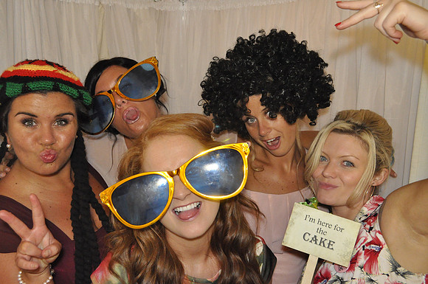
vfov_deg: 39.9
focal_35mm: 33
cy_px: 142
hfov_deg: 57.3
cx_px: 214
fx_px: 392
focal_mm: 22
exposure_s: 1/100
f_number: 5.6
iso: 3200
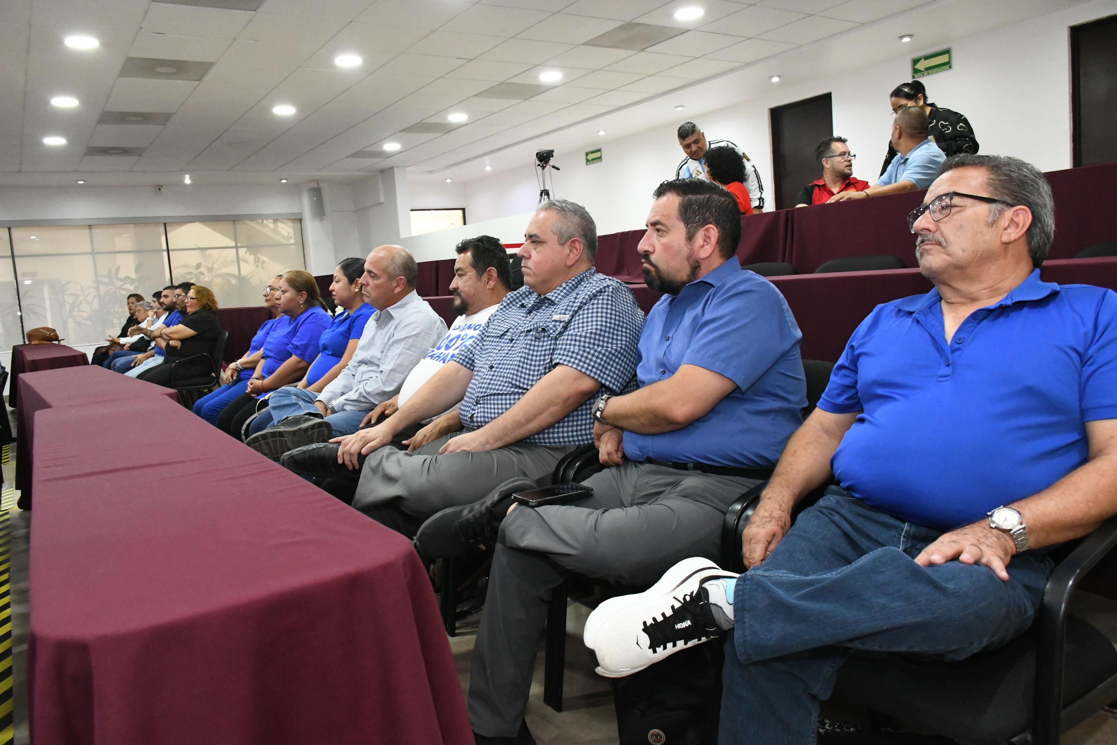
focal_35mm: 27
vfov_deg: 47.9
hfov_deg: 67.4
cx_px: 558
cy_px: 372
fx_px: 838
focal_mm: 18
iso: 6400
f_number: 5.6
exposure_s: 1/100
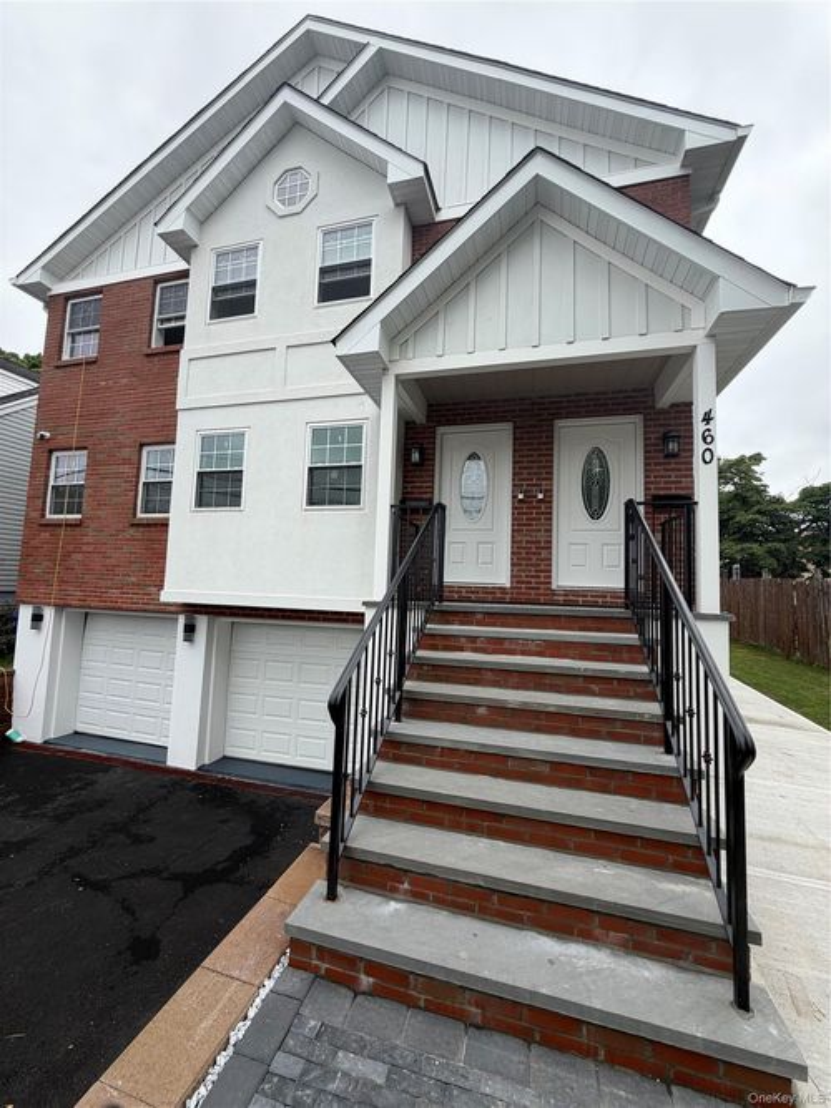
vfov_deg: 102.1
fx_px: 448
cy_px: 554
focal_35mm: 14
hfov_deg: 85.7
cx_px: 416
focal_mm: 2.22
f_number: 2.2
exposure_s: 1/726
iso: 40
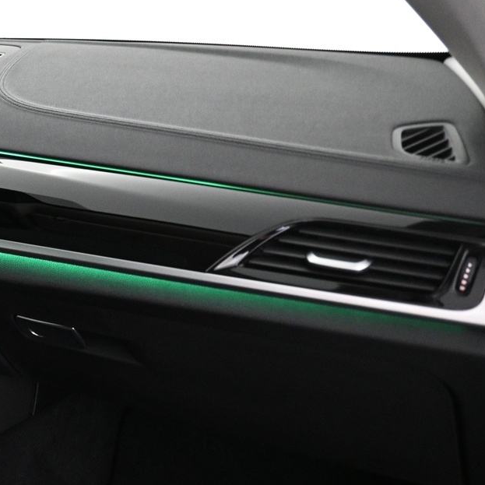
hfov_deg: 27.3
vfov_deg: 32.2
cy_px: 228
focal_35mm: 53
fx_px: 840
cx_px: -133
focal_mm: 16
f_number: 3.5
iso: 1600
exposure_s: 1/25
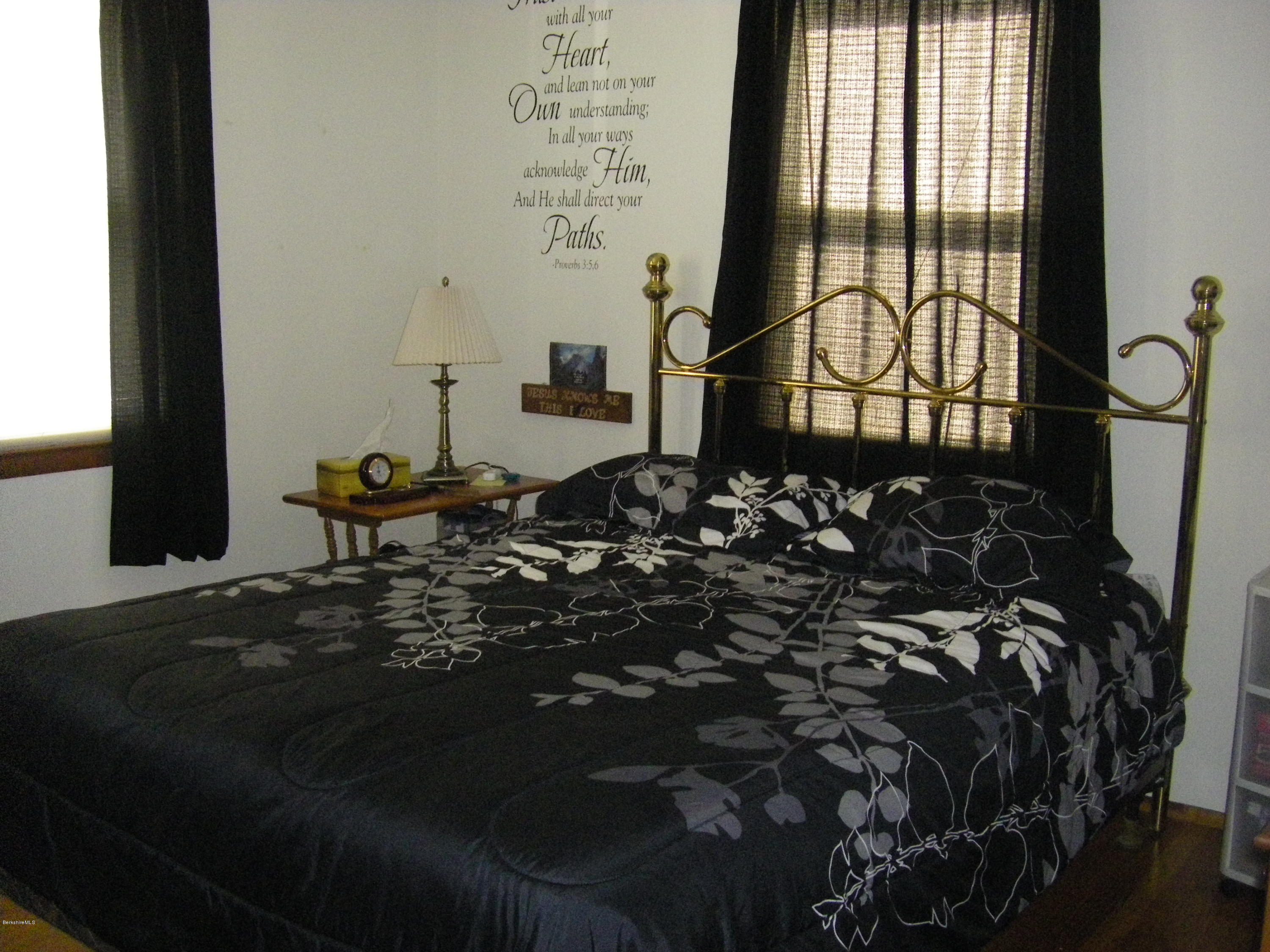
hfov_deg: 49.0
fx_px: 1394
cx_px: 635
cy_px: 476
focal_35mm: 38
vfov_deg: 37.7
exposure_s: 1/50
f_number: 3.5
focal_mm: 6.3
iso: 800
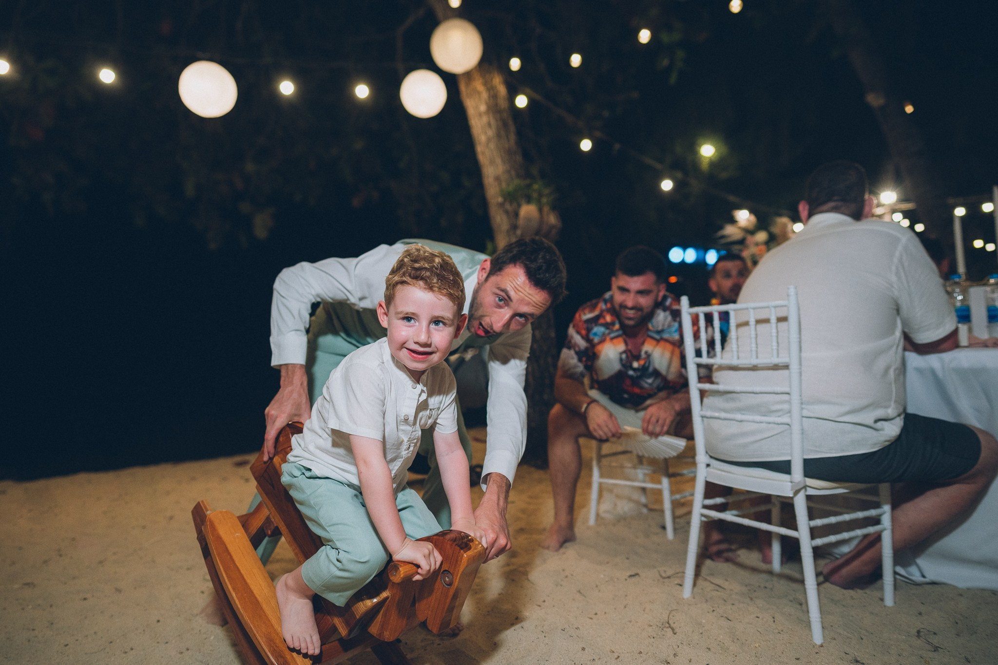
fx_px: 665
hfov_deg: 73.7
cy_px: 332
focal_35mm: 24
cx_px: 499
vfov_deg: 53.1
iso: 800
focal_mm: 24
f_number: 2
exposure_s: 1/160
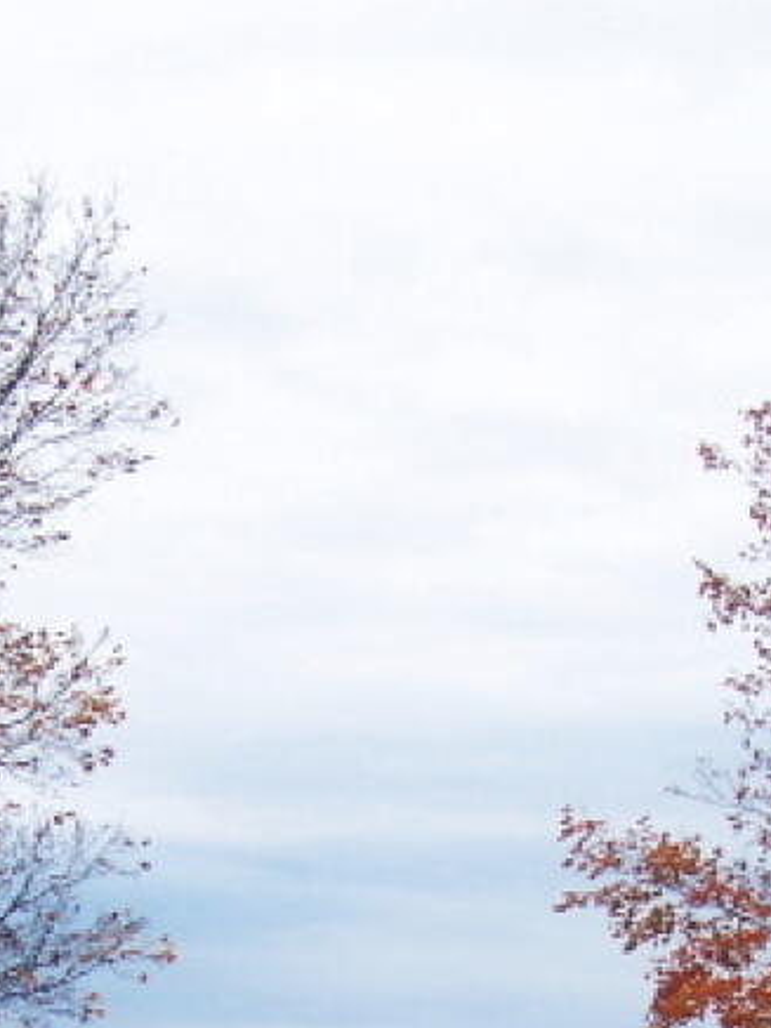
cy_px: 1319
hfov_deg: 12.4
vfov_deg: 15.8
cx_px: 205
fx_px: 3534
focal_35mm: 119
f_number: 2.8
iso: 80
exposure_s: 1/640
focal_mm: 6.3
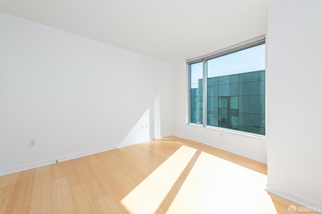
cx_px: 161
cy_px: 107
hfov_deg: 104.3
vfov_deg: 81.2
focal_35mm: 14
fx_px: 125
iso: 250
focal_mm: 14
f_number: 10
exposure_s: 1/250
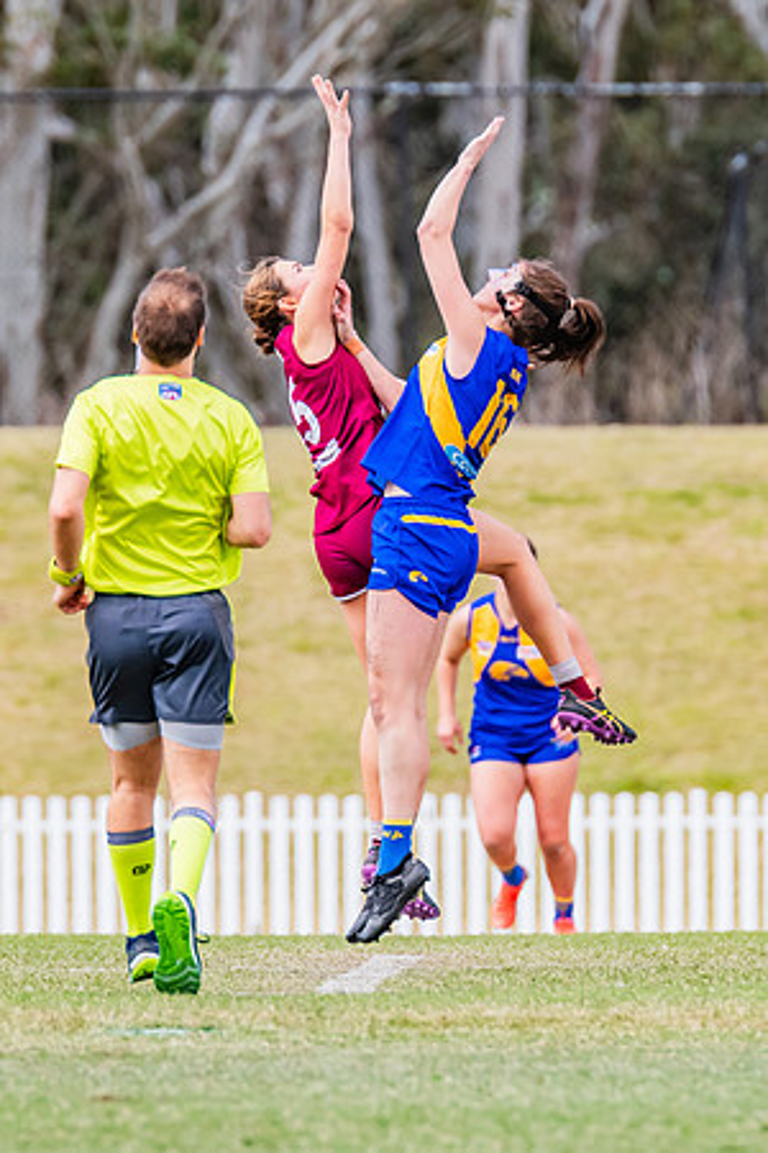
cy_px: 435
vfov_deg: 2.4
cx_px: 411
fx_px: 27595
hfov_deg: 1.6
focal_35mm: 862
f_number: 5.6
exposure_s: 1/1600
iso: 800
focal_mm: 420
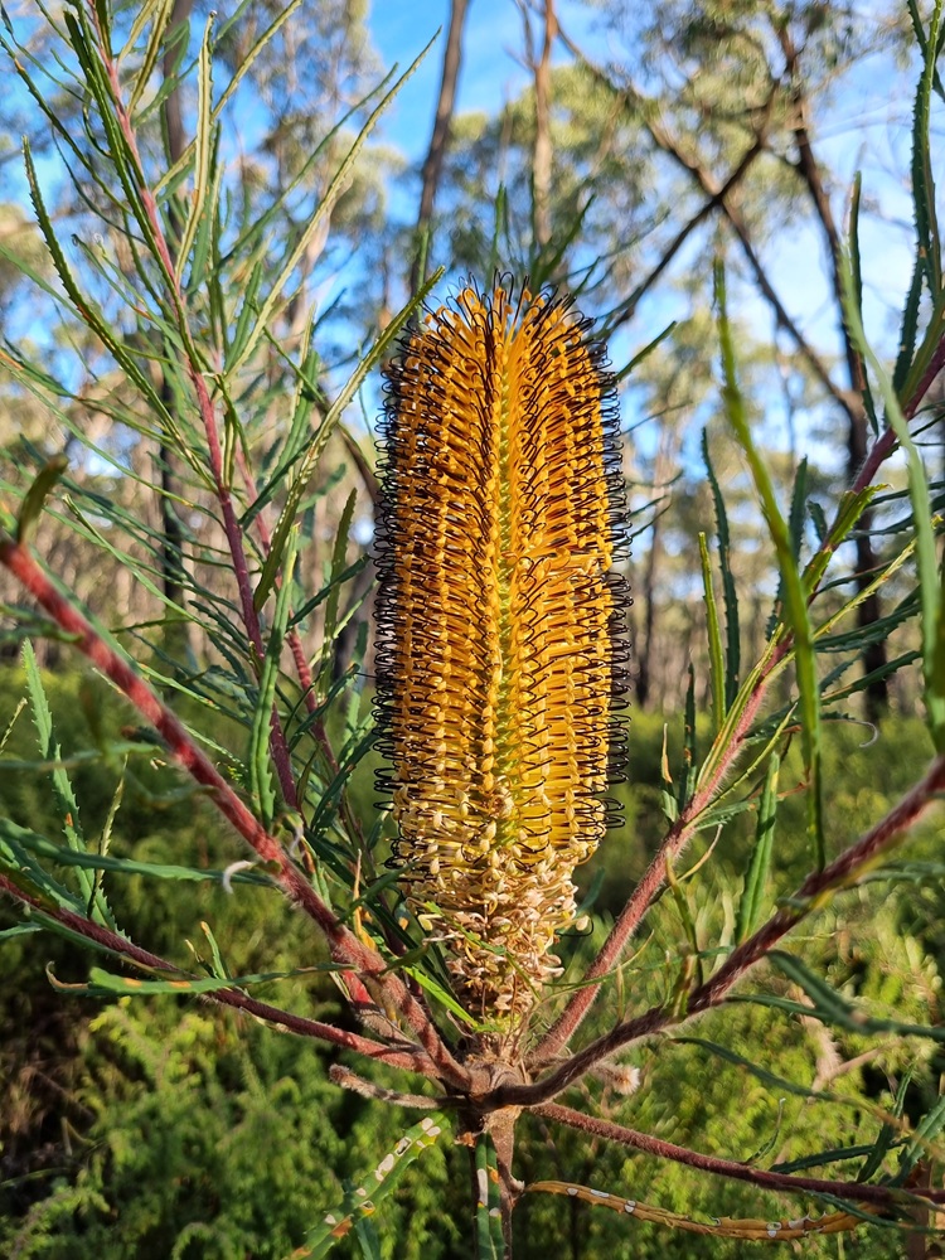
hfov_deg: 53.1
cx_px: 472
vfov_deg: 67.3
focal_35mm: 26
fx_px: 946
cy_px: 630
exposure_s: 1/370
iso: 50
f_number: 1.8
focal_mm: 5.4
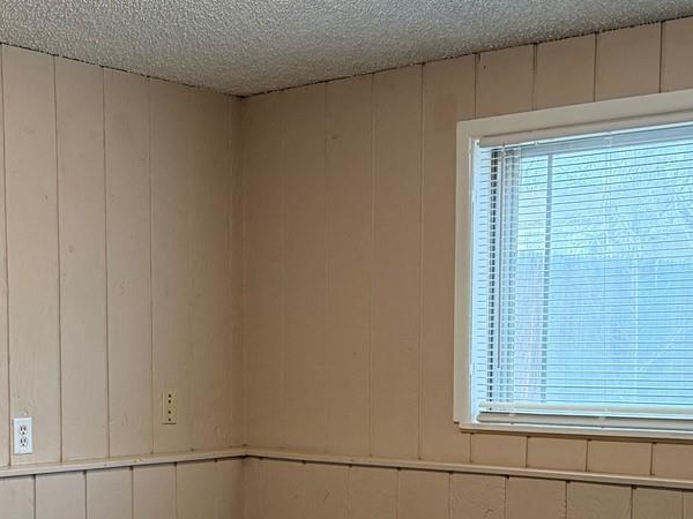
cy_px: 426
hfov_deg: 30.2
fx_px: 1281
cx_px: 269
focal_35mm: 64
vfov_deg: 22.6
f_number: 1.78
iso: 400
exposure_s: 1/60
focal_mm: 6.76
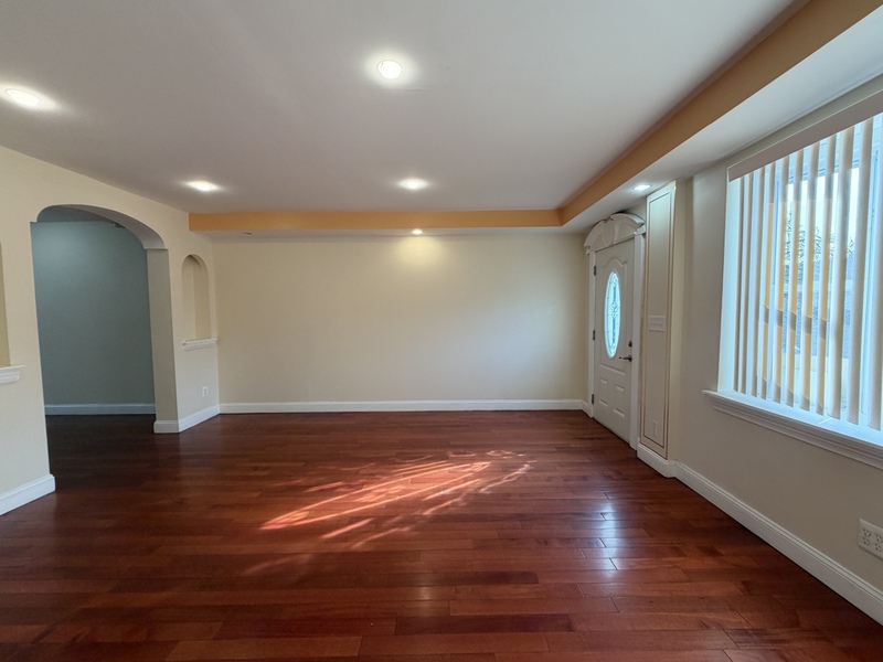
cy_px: 331
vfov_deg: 85.7
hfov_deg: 102.1
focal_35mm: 14
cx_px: 442
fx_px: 357
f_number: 2.2
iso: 125
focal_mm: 2.22
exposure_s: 1/120
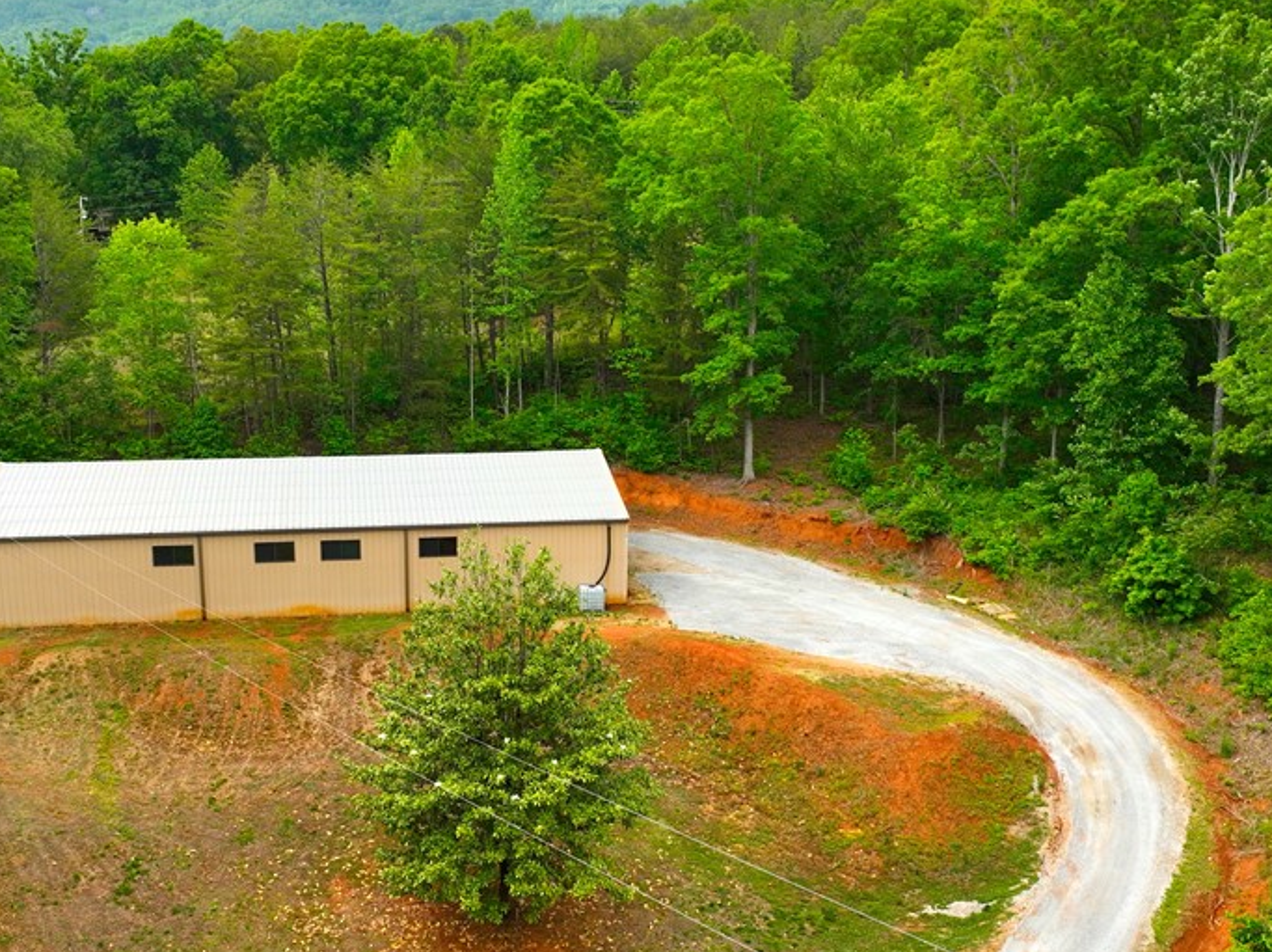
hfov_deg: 51.2
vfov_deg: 39.6
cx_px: 531
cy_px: 513
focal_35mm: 36
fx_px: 1322
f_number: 2.8
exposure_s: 1/240
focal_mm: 12.29
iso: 210
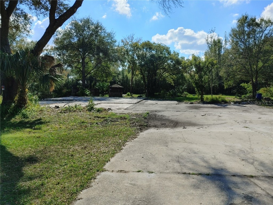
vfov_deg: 53.1
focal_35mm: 26
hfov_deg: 67.3
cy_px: 102
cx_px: 136
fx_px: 205
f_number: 1.8
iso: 50
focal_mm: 4.81
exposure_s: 1/2857
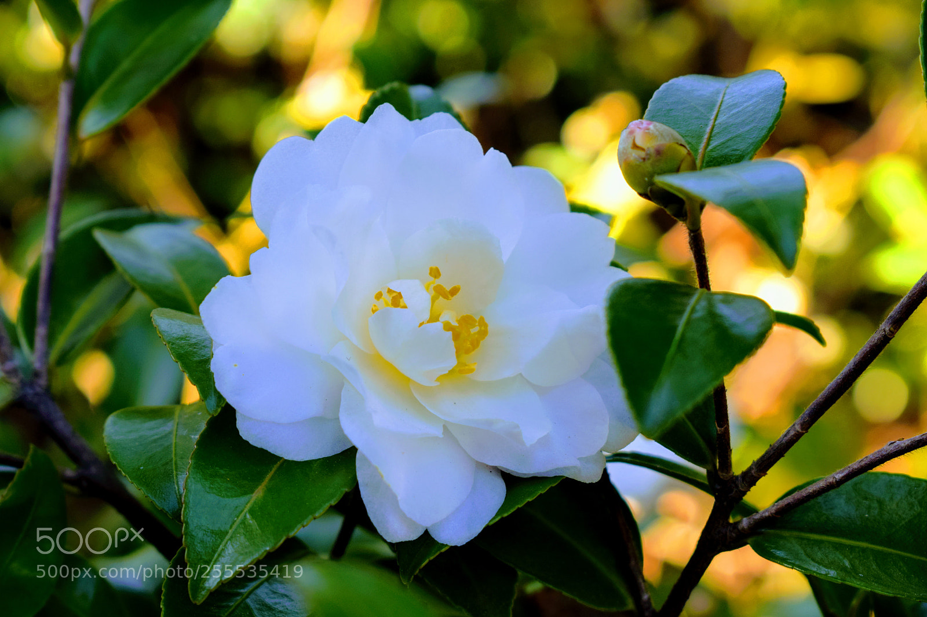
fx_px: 2124
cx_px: 464
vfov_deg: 16.5
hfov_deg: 24.6
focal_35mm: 82
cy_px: 308
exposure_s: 1/200
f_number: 7.1
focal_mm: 55
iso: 400
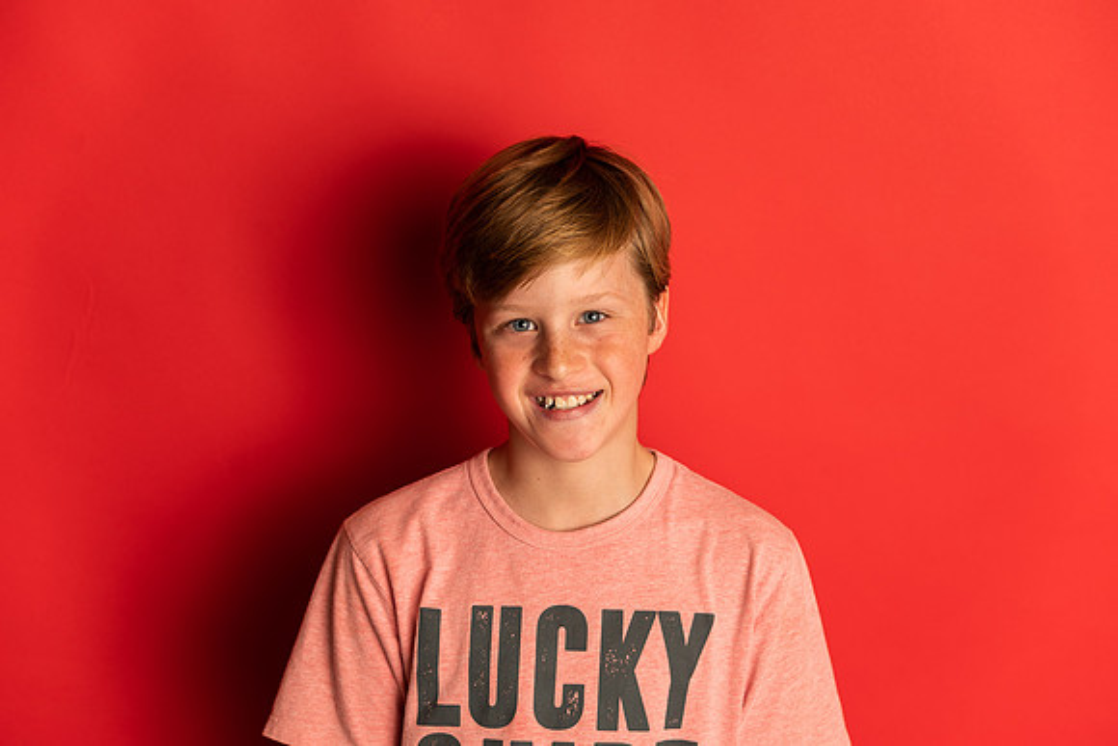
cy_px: 373
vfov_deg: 20.9
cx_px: 559
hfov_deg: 31.0
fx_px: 2019
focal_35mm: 65
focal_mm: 65
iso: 100
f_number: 4
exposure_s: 1/160
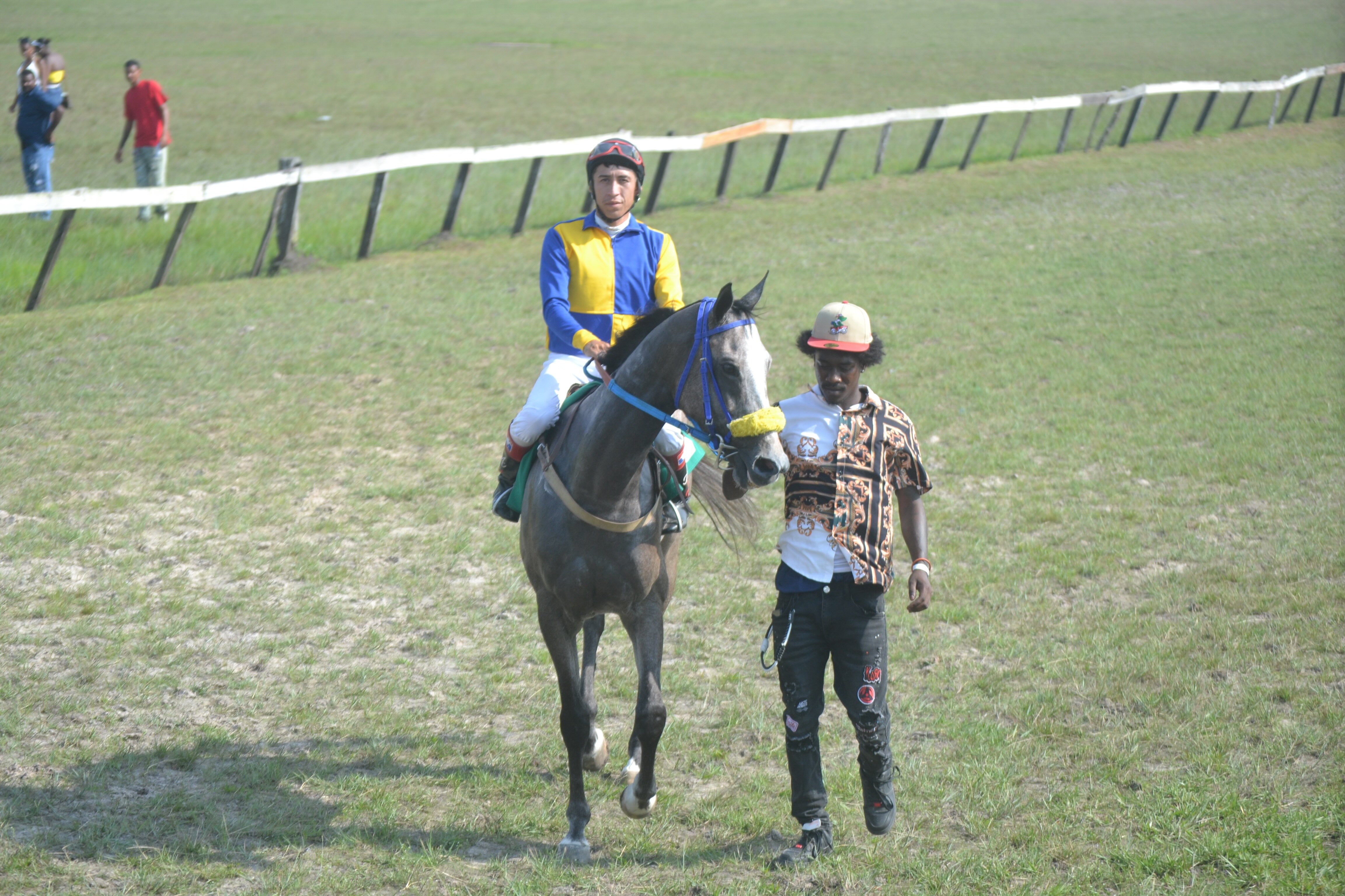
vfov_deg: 12.7
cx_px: 672
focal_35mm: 108
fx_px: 4035
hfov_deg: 18.9
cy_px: 448
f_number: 5.6
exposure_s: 1/500
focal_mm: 72
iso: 250
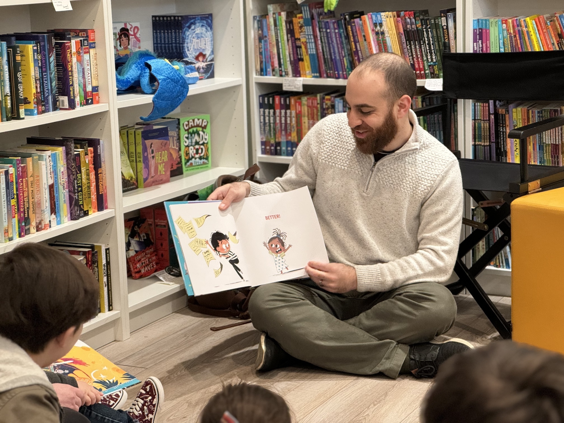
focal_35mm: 77
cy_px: 212
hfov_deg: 25.3
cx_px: 282
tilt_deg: -11.3
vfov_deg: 19.1
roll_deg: +1.1
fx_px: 1255
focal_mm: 9
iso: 500
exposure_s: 1/40
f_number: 2.8
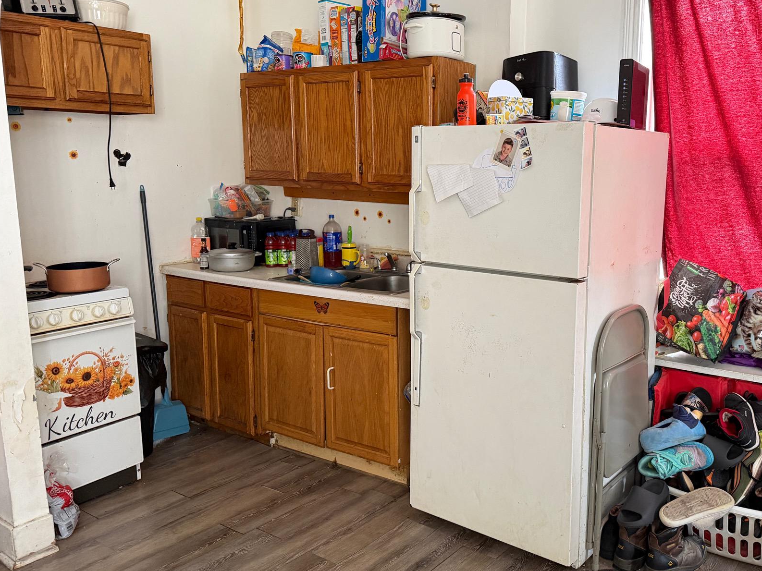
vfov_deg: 45.4
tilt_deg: -7.7
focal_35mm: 31
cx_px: 479
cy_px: 265
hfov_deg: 57.6
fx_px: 682
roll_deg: -0.2
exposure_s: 1/60
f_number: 1.78
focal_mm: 6.76
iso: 500
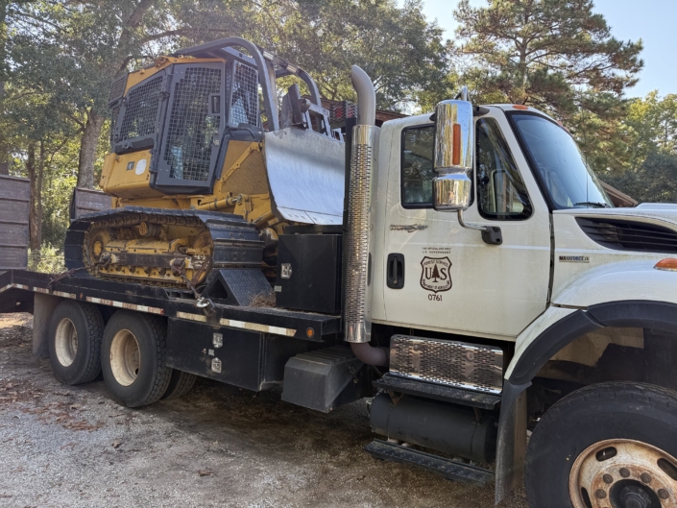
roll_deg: +1.0
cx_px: 338
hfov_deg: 71.6
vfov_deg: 56.8
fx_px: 469
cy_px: 254
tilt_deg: -1.6
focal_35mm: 24
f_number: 1.78
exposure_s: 1/368
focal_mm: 6.76
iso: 80
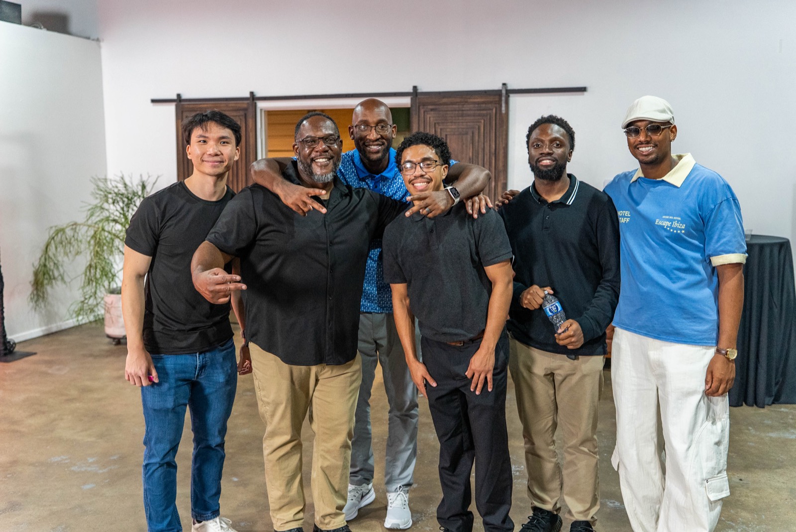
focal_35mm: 35
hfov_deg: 54.4
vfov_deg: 37.9
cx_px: 398
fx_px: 774
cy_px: 266
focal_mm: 35
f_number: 2.8
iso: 3200
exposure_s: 1/125
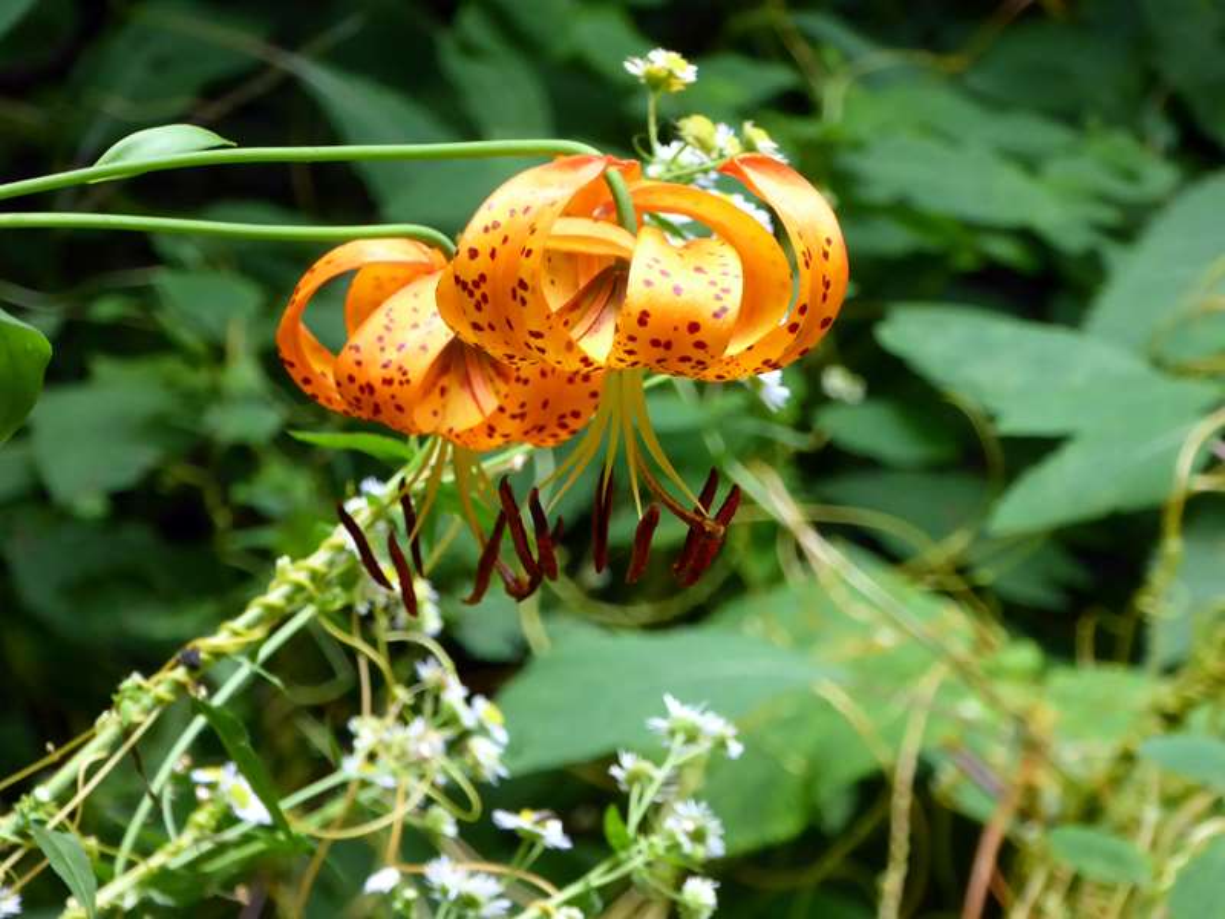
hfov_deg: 7.2
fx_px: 9803
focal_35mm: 277
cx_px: 612
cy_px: 460
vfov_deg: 5.4
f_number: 5.6
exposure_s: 1/80
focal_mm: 44.8
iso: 400
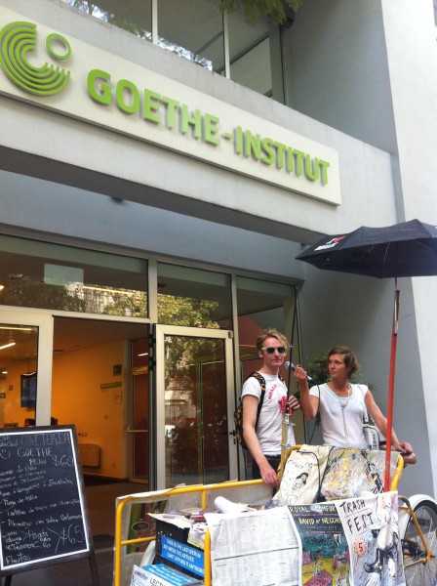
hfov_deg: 40.6
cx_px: 218
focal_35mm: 35
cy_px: 293
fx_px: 591
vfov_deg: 52.7
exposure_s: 1/40
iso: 80
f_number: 2.8
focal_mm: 3.85
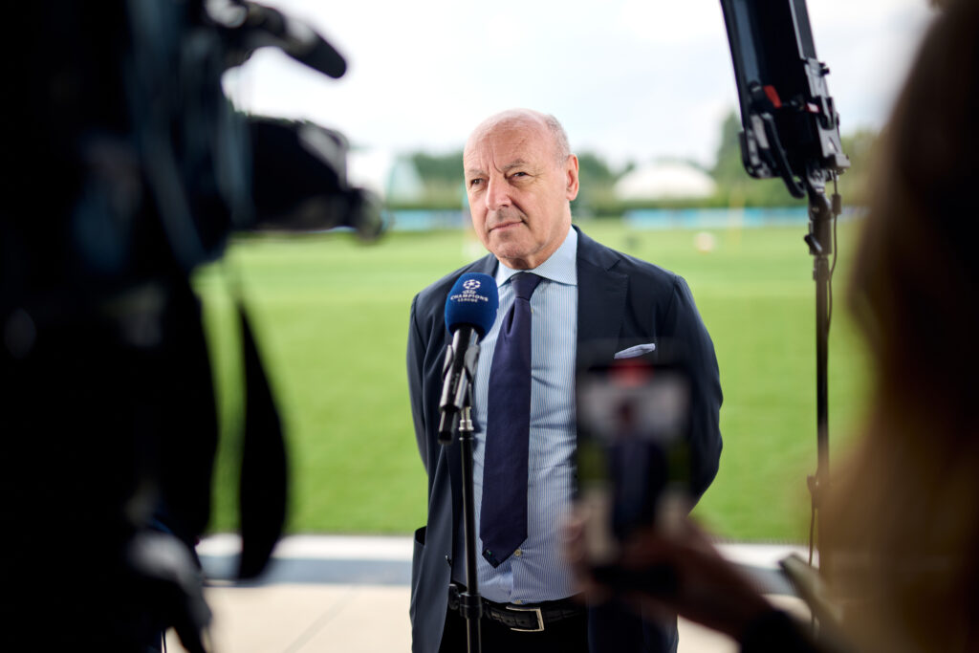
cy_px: 326
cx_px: 490
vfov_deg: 27.0
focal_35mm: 50
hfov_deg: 39.6
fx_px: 1360
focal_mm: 50
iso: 64
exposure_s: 1/800
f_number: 1.4
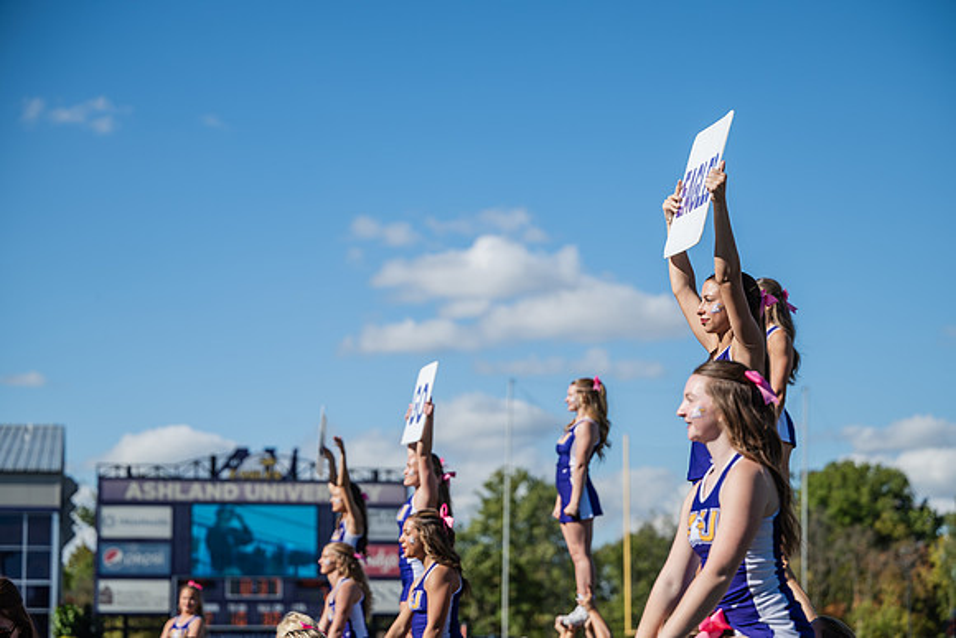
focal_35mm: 85
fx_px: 2258
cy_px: 319
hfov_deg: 23.9
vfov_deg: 16.1
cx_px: 478
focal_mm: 85
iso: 80
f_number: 3.2
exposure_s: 1/1600
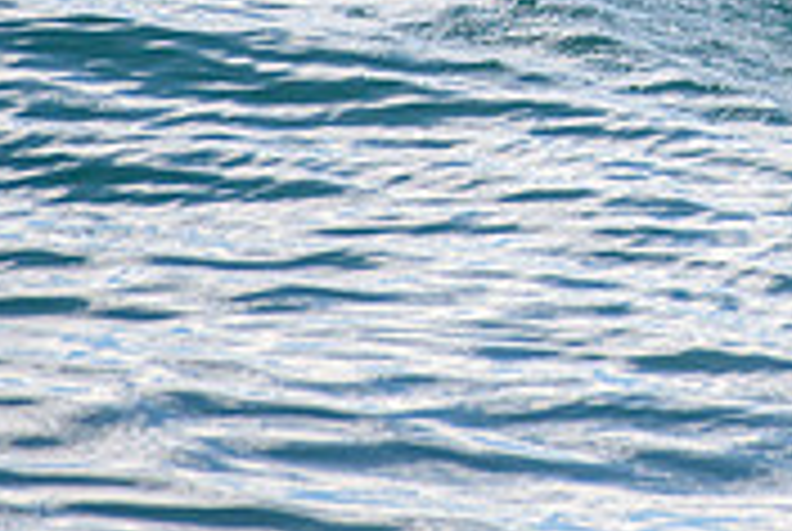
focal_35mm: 2017
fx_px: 44448
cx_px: 1084
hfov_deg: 1.0
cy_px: -292
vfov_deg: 0.7
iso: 180
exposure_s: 1/2000
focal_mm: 500
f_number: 5.6
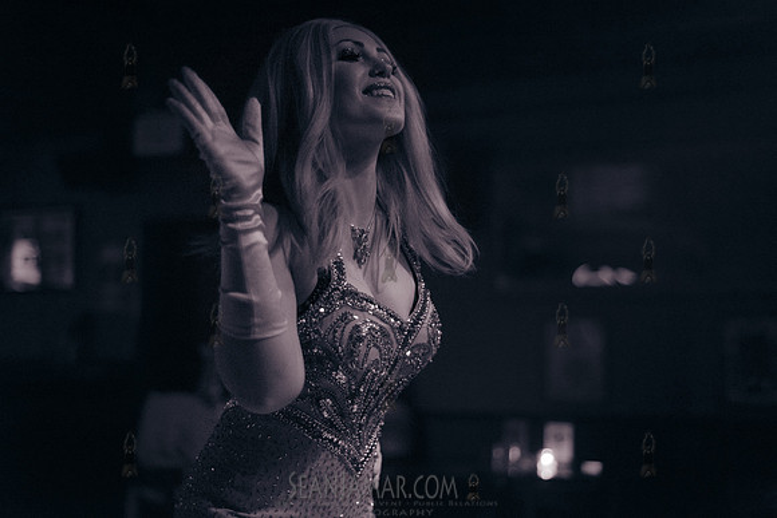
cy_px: 259
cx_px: 388
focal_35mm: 50
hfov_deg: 39.6
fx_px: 1079
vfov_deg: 27.0
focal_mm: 50
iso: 4000
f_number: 1.8
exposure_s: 1/400
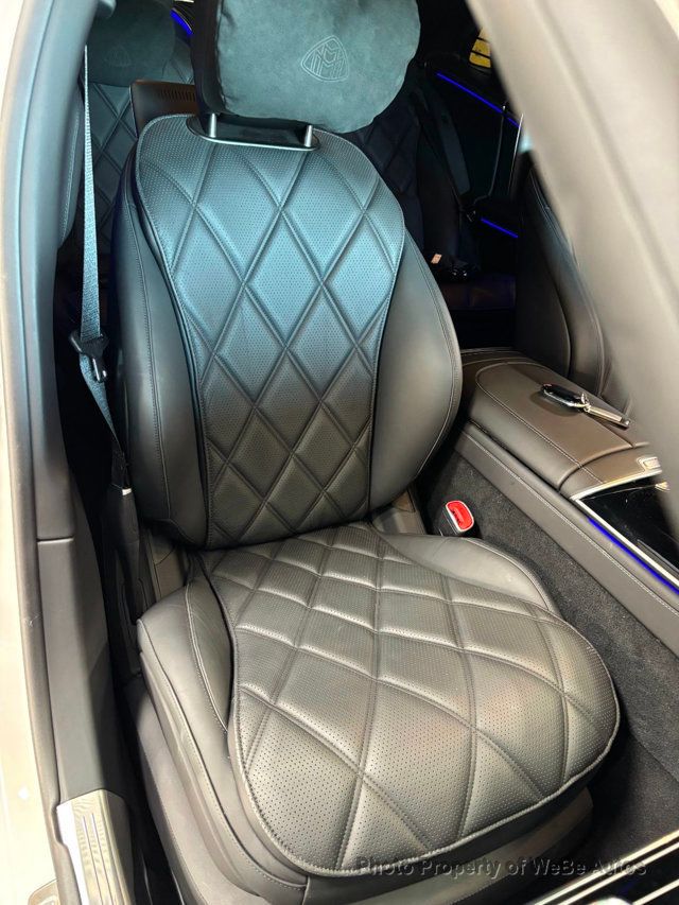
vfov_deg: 67.3
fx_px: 680
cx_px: 340
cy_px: 452
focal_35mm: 26
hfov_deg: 53.1
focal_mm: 5.96
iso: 500
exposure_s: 1/40
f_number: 1.6
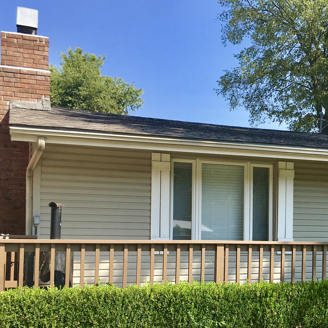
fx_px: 590
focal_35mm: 55
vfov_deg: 30.8
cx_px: 294
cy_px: 221
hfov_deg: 29.8
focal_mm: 4.15
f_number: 2.2
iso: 25
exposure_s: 1/916
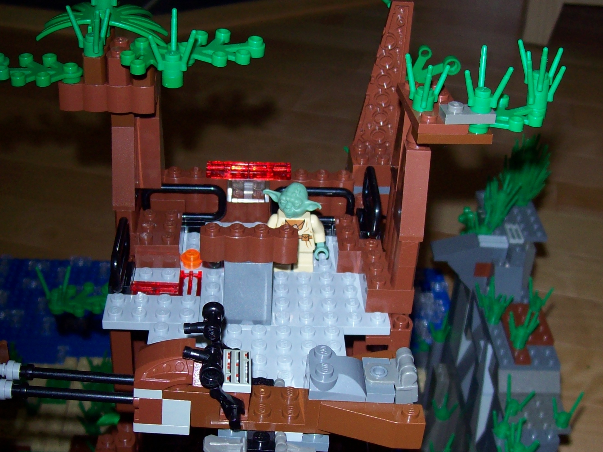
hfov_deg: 34.9
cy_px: 269
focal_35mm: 55
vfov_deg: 26.5
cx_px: 259
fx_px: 958
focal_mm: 6
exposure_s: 1/64
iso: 80
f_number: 2.7
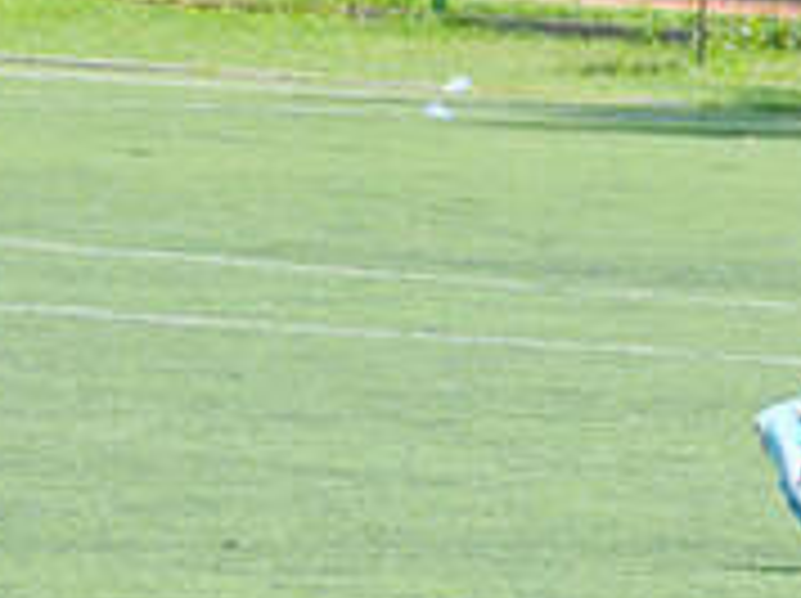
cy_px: 301
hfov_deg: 2.9
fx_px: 15621
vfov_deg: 2.2
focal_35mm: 676
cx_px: 940
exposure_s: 1/640
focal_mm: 33.8
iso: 100
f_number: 4
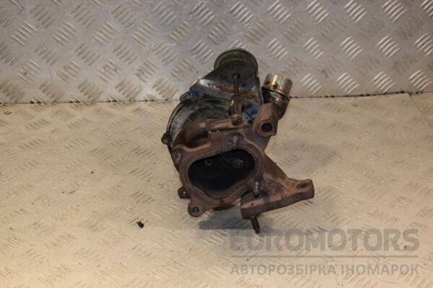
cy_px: 144
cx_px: 216
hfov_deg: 31.9
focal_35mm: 63
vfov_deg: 21.6
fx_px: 758
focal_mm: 42
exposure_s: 1/200
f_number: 7.1
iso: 800
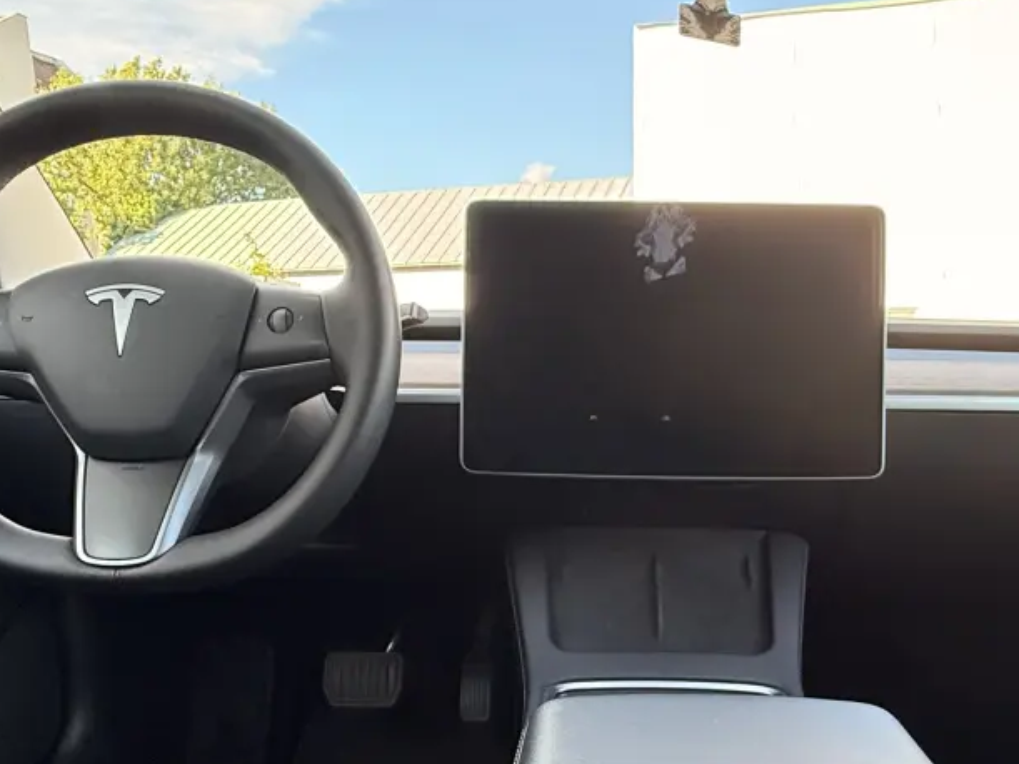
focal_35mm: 33
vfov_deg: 41.3
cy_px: 602
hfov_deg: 55.1
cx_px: 597
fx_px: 971
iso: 160
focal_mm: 2.22
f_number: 2.2
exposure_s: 1/99
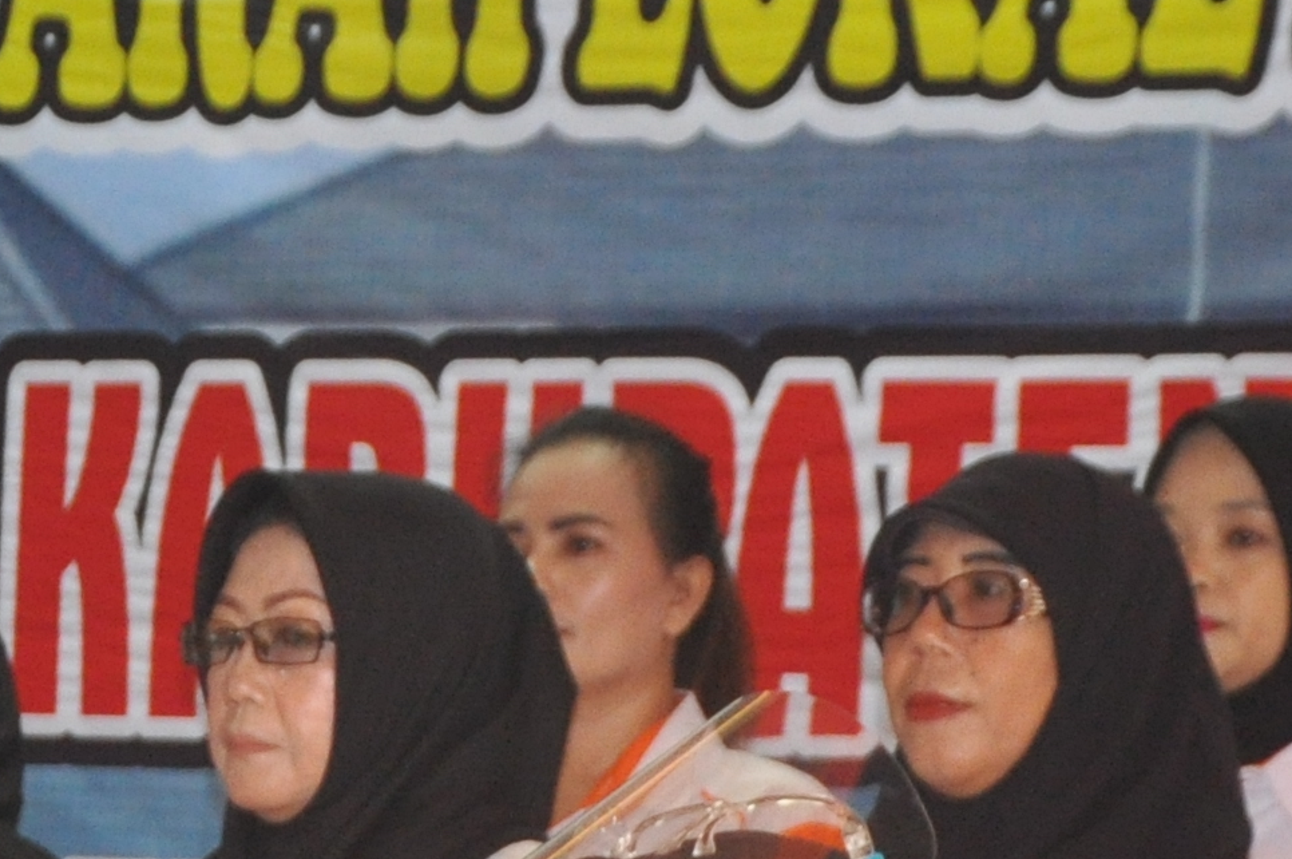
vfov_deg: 6.4
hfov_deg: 9.6
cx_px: 47
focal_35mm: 213
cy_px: 826
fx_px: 7636
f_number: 4.2
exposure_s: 1/60
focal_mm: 32
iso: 800
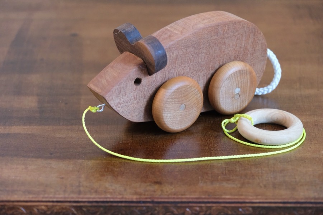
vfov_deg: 11.4
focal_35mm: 120
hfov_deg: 17.1
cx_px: 162
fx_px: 1077
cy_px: 108
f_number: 4
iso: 6400
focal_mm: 80
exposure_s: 1/70
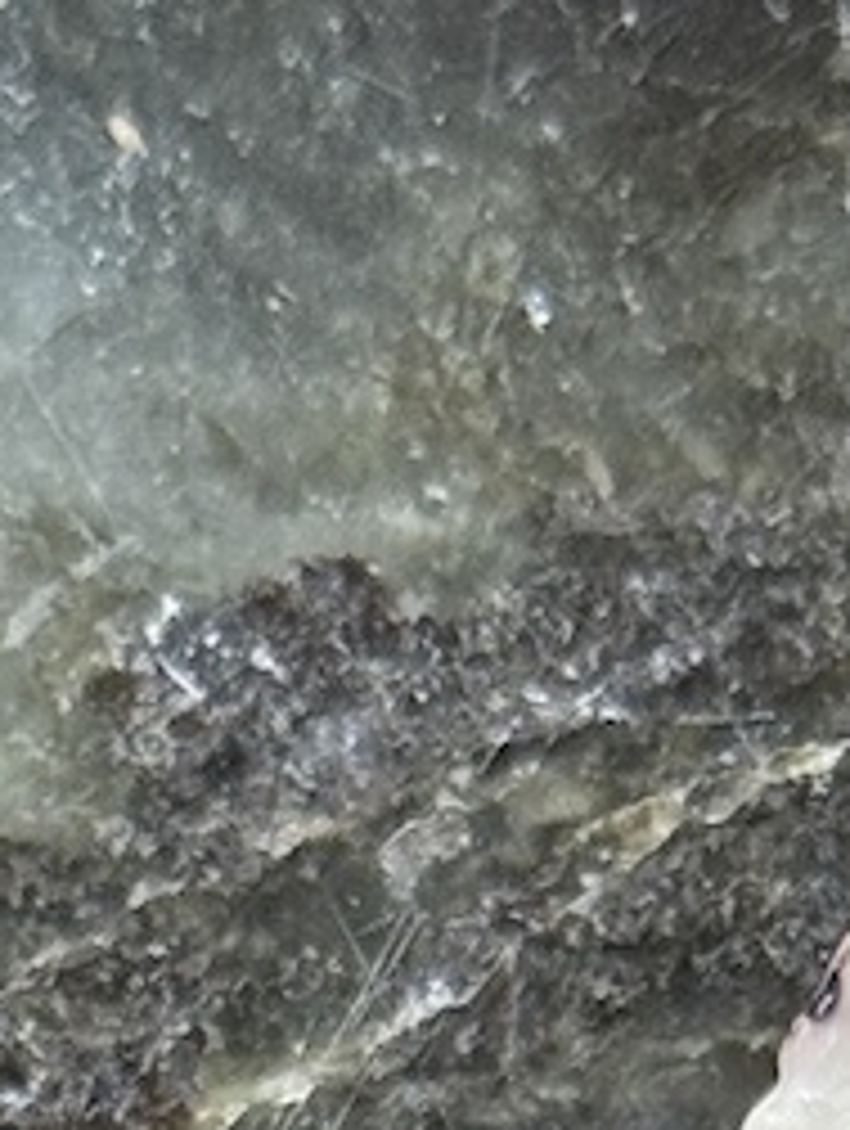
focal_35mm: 275
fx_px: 8981
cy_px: 2494
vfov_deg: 6.9
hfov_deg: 5.4
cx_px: 531
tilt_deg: -75.4
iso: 250
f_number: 1.78
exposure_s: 1/33
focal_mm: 6.76
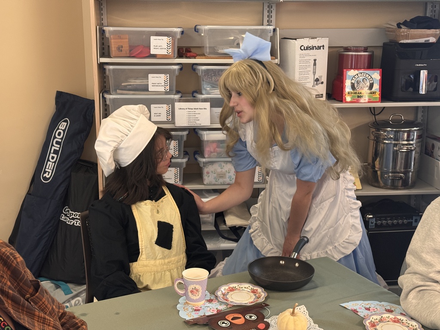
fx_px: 610
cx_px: 220
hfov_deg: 39.7
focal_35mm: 48
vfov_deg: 30.3
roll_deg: -0.4
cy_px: 165
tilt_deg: -14.1
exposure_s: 1/60
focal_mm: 6.76
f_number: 1.78
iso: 200
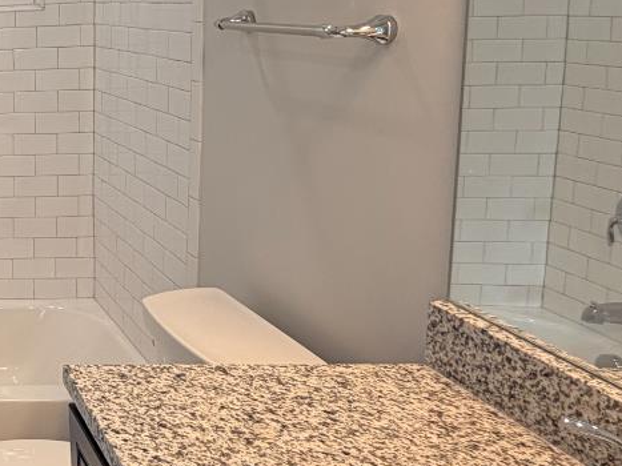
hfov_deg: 30.8
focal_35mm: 45
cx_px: -224
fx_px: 808
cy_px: 83
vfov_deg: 31.2
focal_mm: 2.22
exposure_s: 1/120
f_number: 2.2
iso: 125
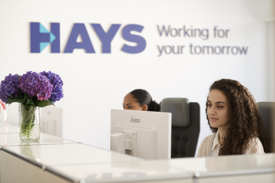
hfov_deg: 23.9
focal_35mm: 85
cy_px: 92
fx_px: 649
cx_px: 138
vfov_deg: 16.1
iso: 500
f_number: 2.8
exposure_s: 1/200
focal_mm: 85
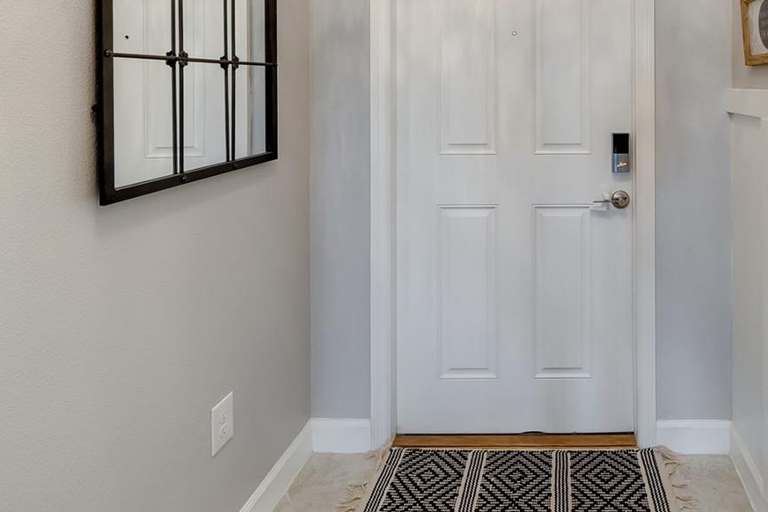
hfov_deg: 74.4
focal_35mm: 22
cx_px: 552
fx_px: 469
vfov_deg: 53.1
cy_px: 96
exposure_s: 1/8
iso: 400
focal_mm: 12
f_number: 11
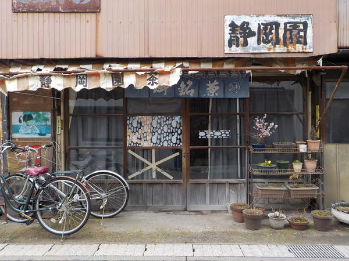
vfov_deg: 46.8
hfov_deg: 60.0
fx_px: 302
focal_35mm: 30
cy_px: 130
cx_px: 174
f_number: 3.3
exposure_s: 1/60
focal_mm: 4.1
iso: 125
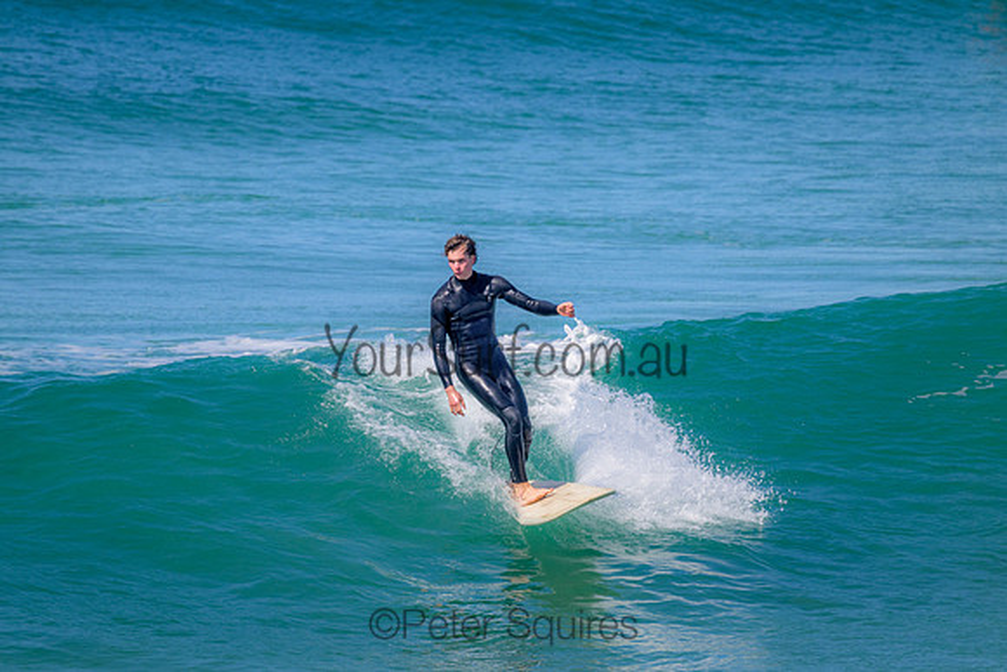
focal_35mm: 800
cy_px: 336
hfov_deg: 2.6
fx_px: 22382
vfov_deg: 1.7
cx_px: 504
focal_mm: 800
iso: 720
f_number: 11
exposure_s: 1/1000
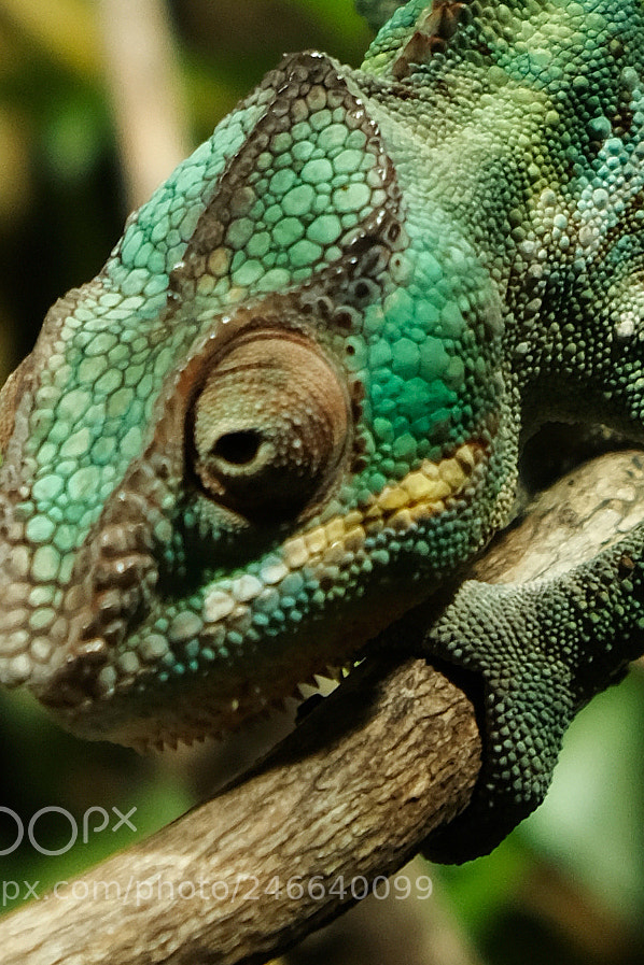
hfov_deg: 9.3
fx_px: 3971
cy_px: 112
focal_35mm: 148
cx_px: 444
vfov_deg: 13.8
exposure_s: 1/125
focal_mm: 55
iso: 640
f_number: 4
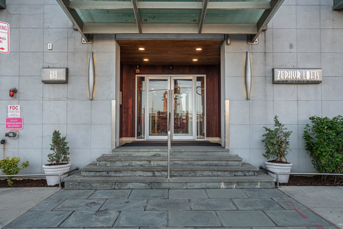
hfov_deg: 69.4
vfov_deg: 49.6
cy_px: 114
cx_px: 172
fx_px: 248
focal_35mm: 26
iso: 250
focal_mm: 26
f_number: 9
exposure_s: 1/60
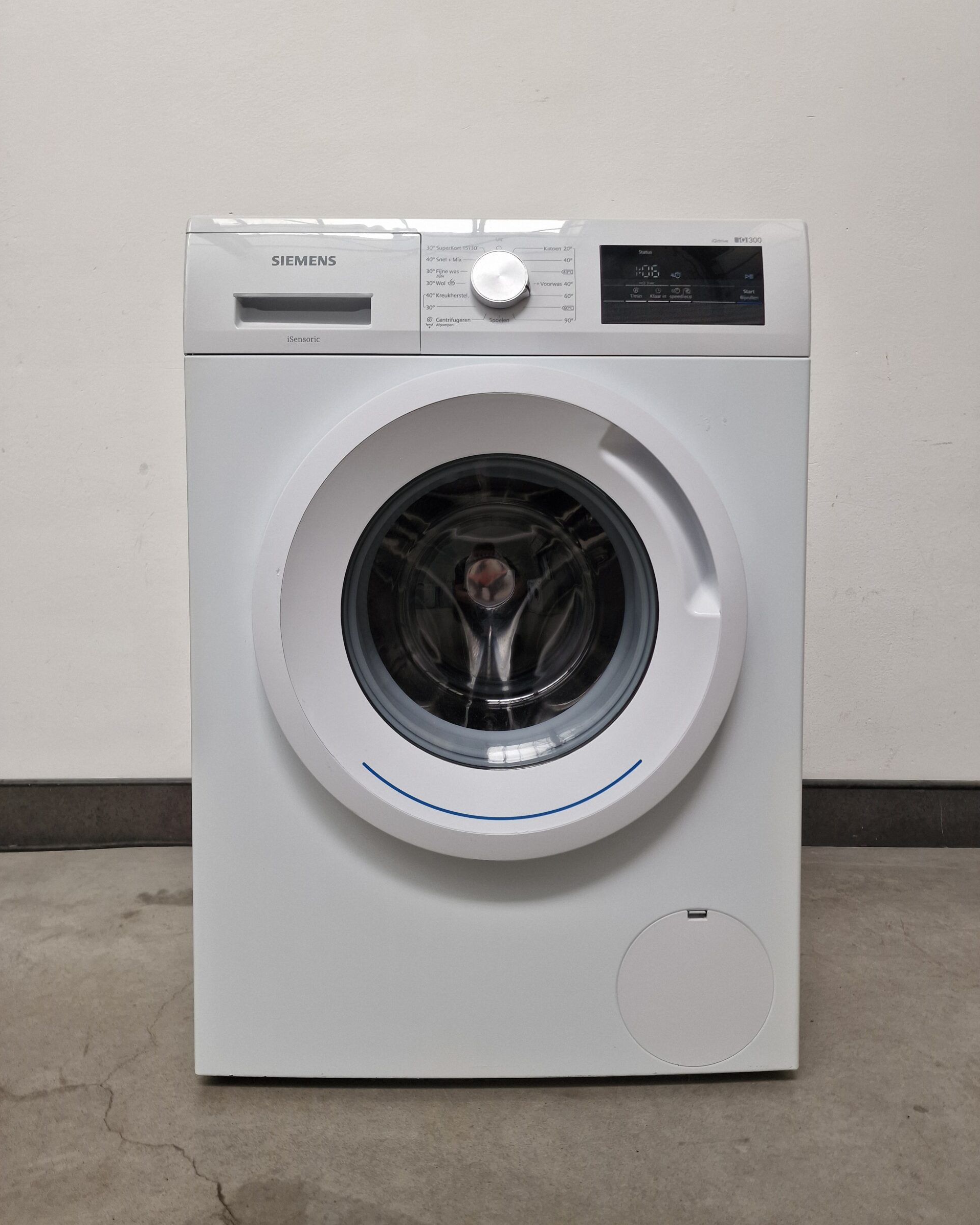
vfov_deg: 70.2
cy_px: 579
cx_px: 489
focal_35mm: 24
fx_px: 870
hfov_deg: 58.8
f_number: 1.8
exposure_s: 1/180
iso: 50
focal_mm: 6.4
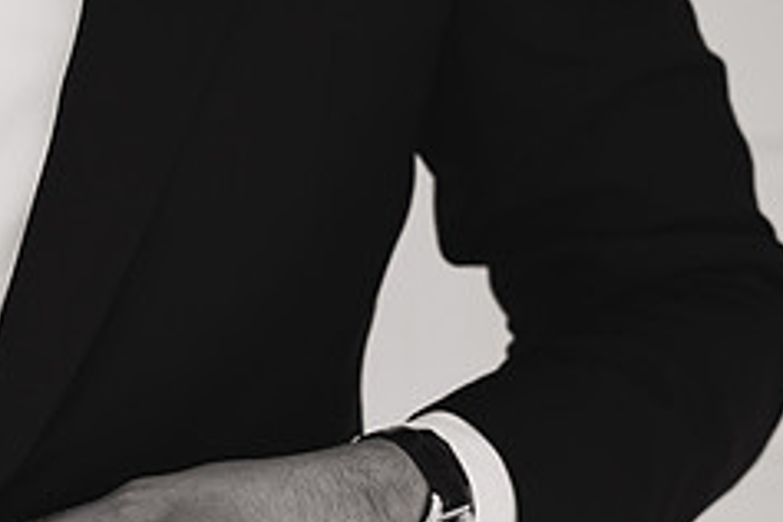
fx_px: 3719
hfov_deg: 11.8
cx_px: -165
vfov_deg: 8.0
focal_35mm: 171
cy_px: 388
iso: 100
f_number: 3.5
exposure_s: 1/250
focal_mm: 70
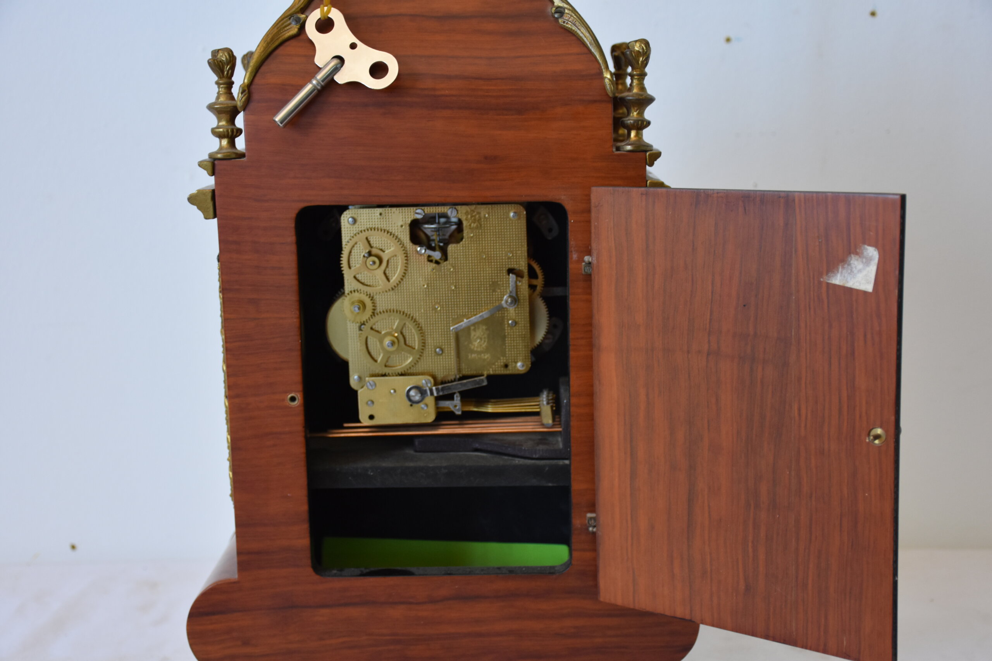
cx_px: 496
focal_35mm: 51
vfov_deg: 26.5
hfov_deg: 38.9
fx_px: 1405
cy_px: 330
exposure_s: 1/60
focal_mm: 34
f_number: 4.2
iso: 900
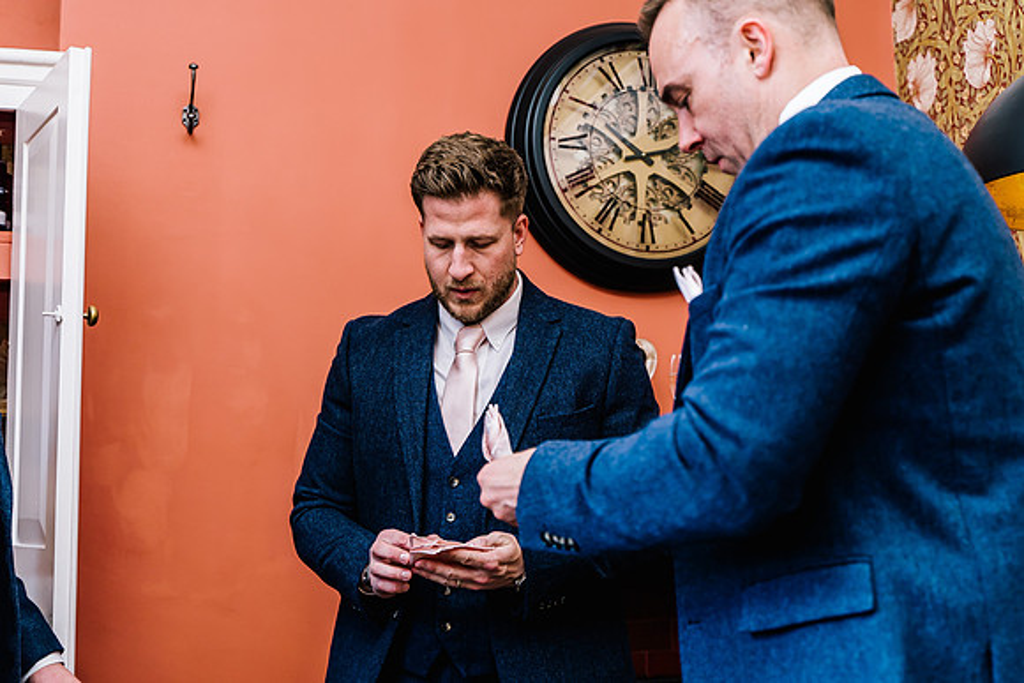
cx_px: 512
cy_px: 342
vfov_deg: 28.1
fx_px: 1364
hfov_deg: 41.2
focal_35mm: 48
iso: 800
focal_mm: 47
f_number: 4
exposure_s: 1/160
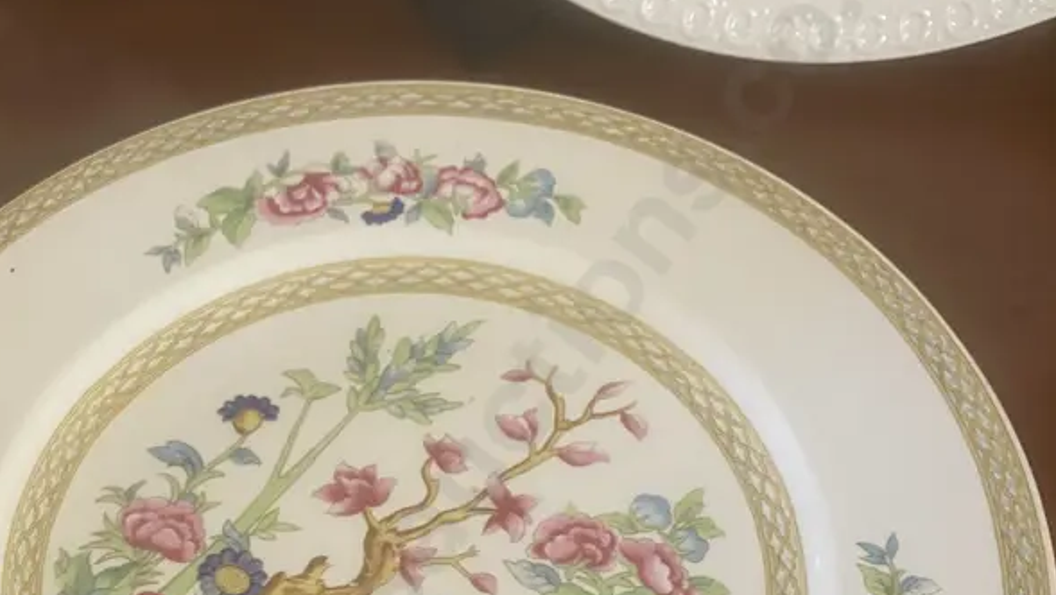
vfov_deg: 21.8
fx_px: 1485
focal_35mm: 53
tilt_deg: -59.6
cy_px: 608
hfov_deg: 38.8
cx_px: 373
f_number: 1.8
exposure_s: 1/50
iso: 320
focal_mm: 3.99
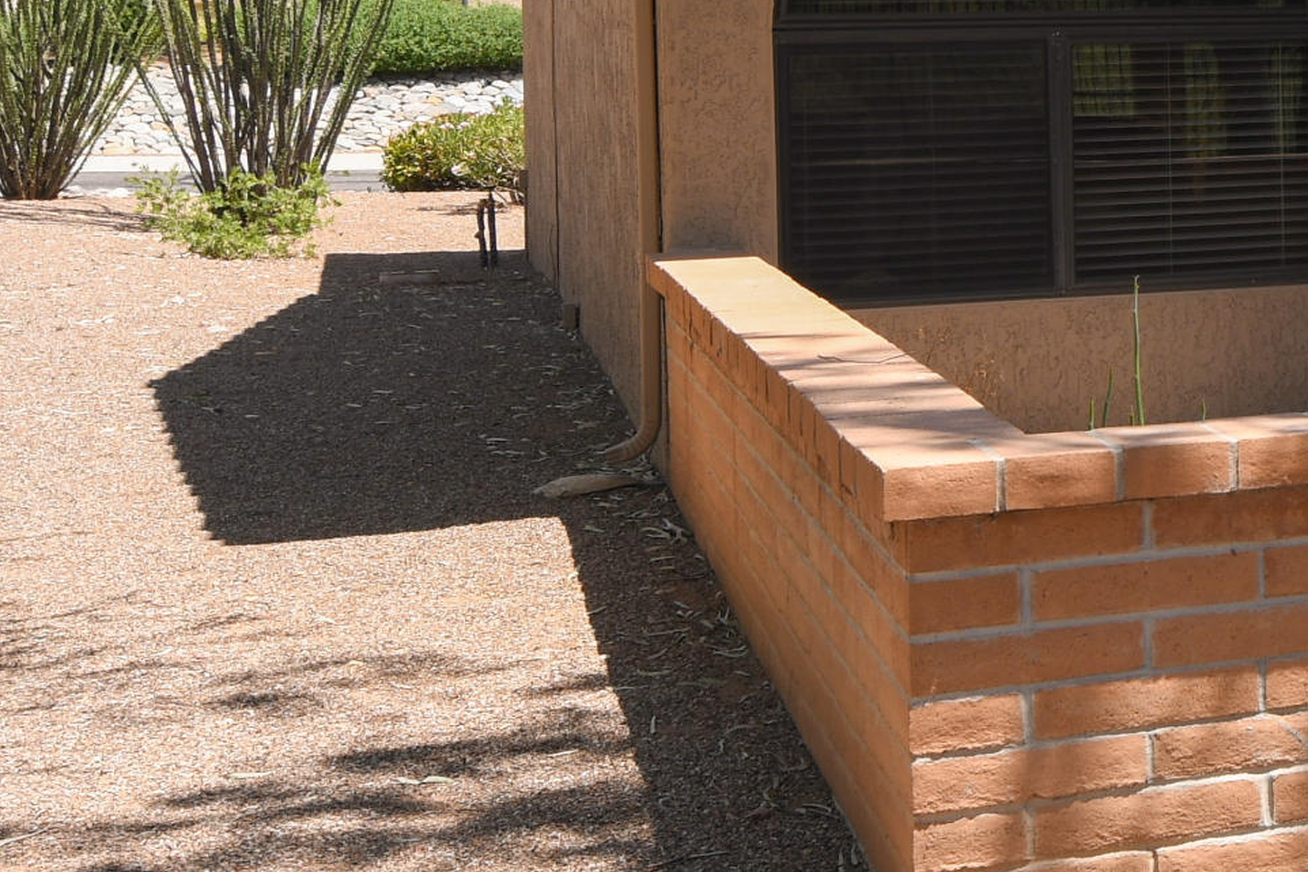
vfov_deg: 17.0
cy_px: -30
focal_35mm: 78
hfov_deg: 21.9
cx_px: 1928
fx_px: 2833
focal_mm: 17
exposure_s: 1/125
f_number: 11
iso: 100
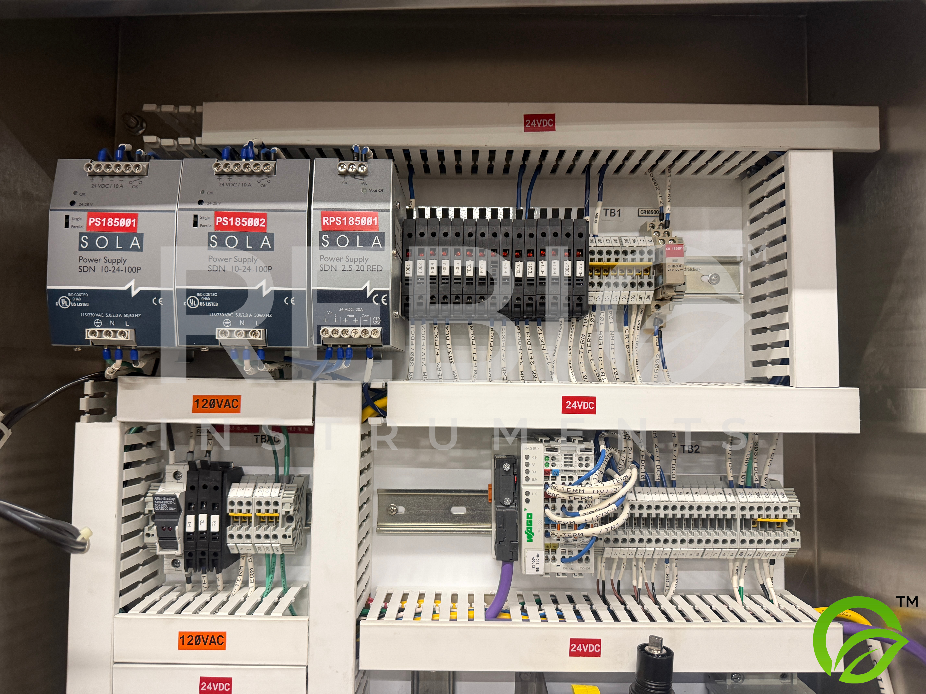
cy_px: 347
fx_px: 642
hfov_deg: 71.6
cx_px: 463
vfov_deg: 56.8
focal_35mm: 24
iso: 250
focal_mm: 6.76
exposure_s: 1/60
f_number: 1.78
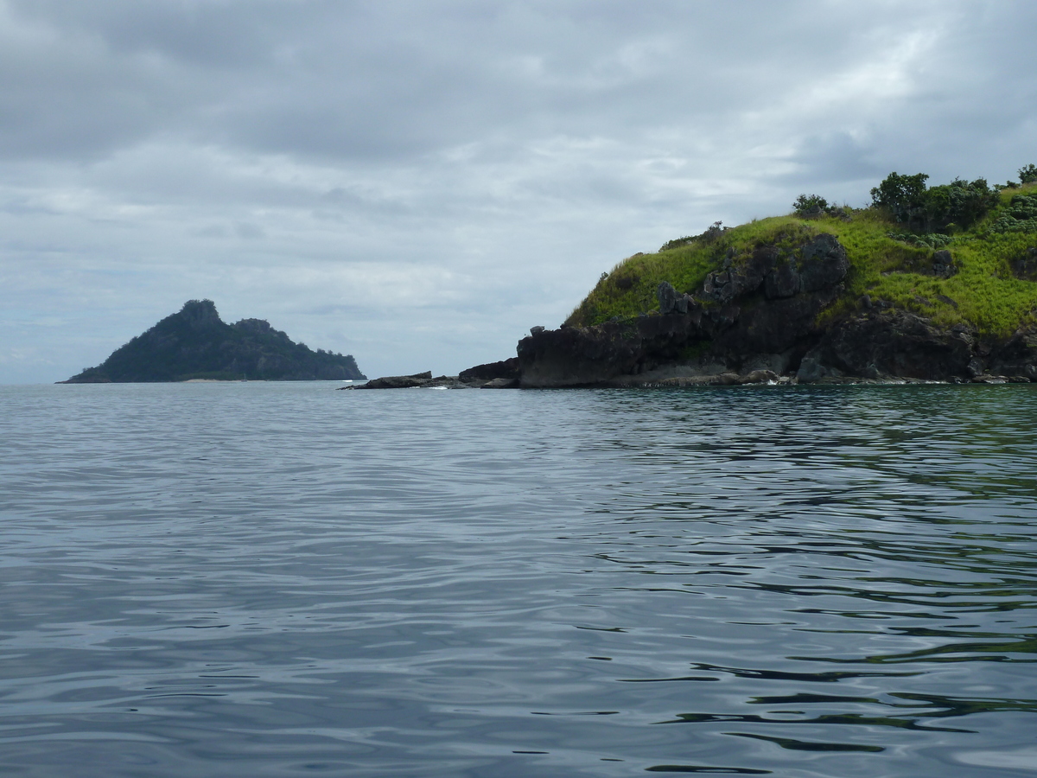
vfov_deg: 28.0
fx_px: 1558
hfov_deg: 36.8
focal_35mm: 52
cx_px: 518
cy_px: 389
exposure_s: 1/500
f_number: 5.6
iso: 80
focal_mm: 8.5
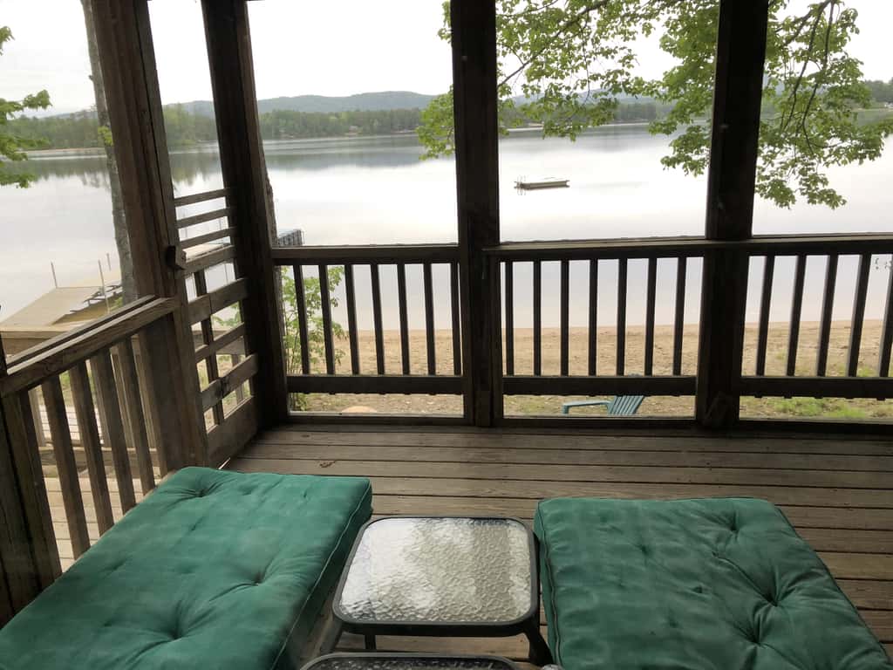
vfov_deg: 49.7
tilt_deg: -16.4
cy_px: 335
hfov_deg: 63.4
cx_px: 446
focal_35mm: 28
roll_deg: +2.7
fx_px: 722
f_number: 1.8
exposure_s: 1/33
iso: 32
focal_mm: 3.99
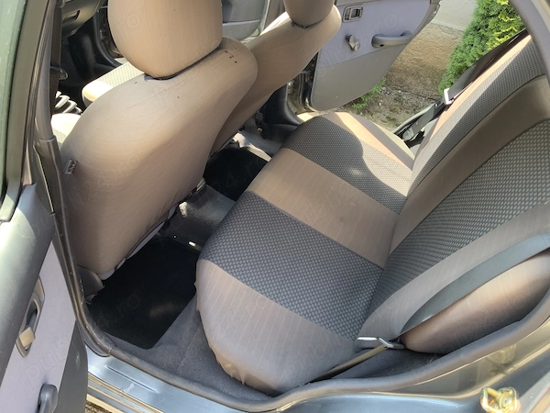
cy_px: 206
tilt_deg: -39.0
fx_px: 461
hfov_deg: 61.7
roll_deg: -11.9
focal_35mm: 29
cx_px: 275
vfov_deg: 48.2
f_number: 1.8
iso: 32
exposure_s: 1/122
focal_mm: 3
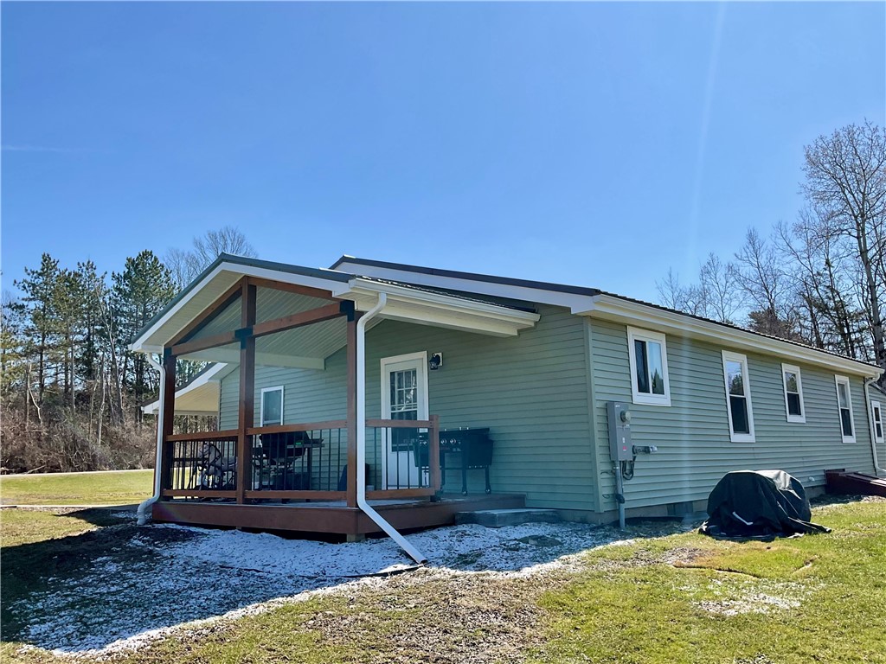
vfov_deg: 48.2
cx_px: 443
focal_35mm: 29
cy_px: 332
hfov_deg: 61.7
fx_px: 742
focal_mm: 3
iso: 16
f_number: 1.8
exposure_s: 1/1984
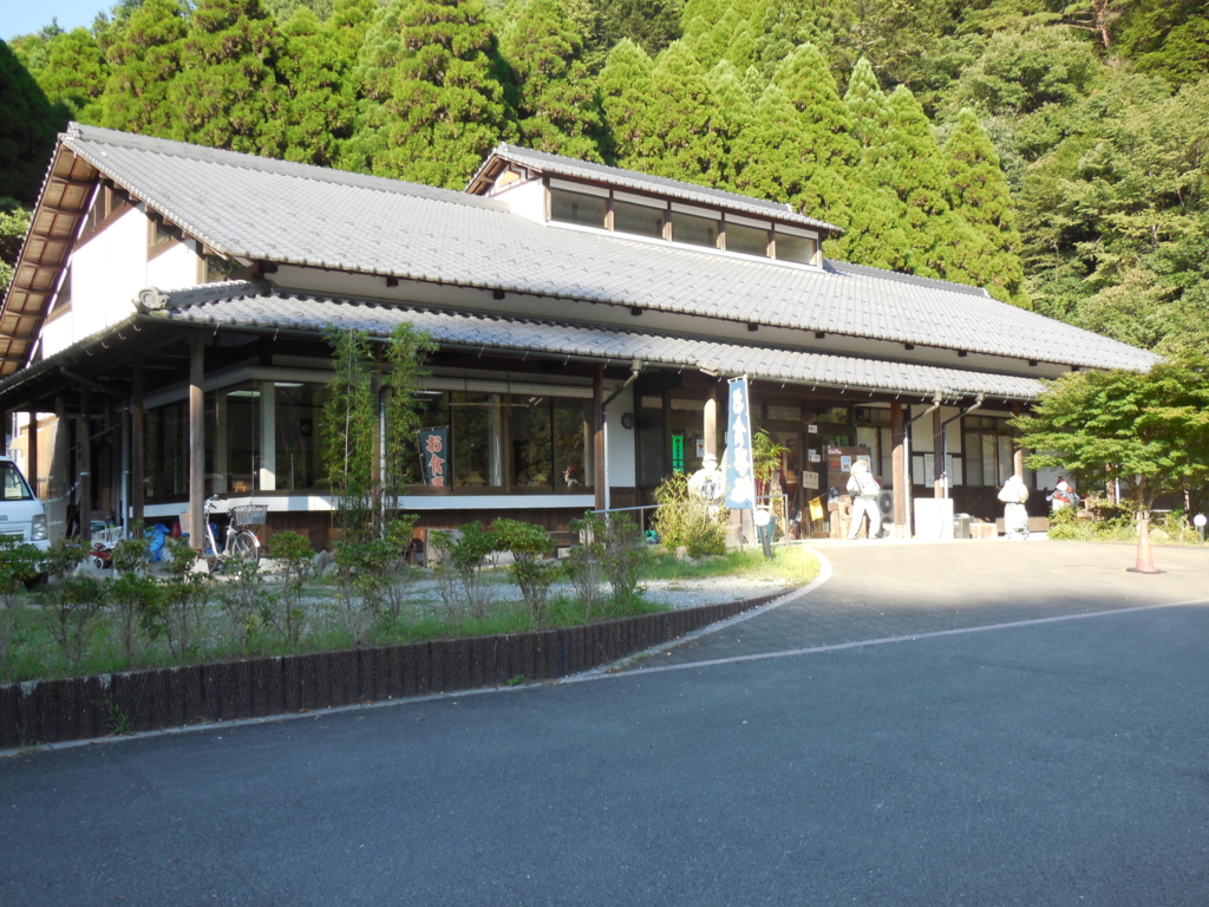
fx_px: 1187
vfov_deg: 41.8
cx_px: 604
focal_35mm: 34
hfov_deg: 54.0
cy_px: 454
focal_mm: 6.1
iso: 125
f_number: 3.4
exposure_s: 1/320
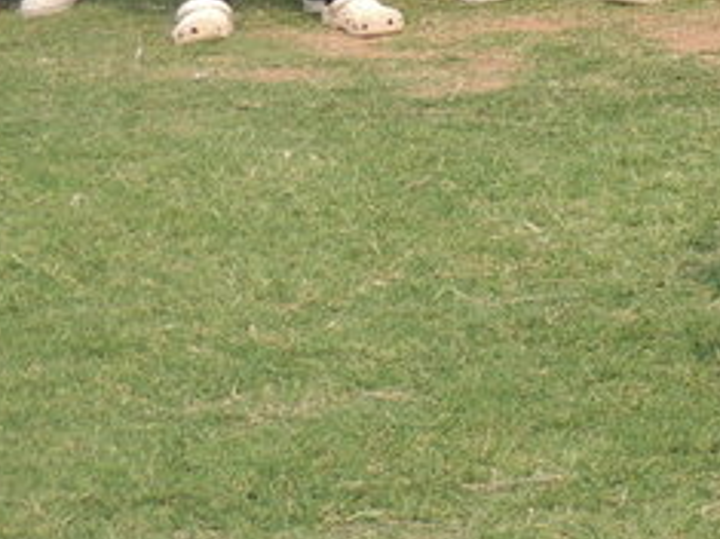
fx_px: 4532
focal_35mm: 218
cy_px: -138
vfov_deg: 6.8
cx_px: 1520
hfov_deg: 8.5
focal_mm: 8.9
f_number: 3.6
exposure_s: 1/640
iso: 100
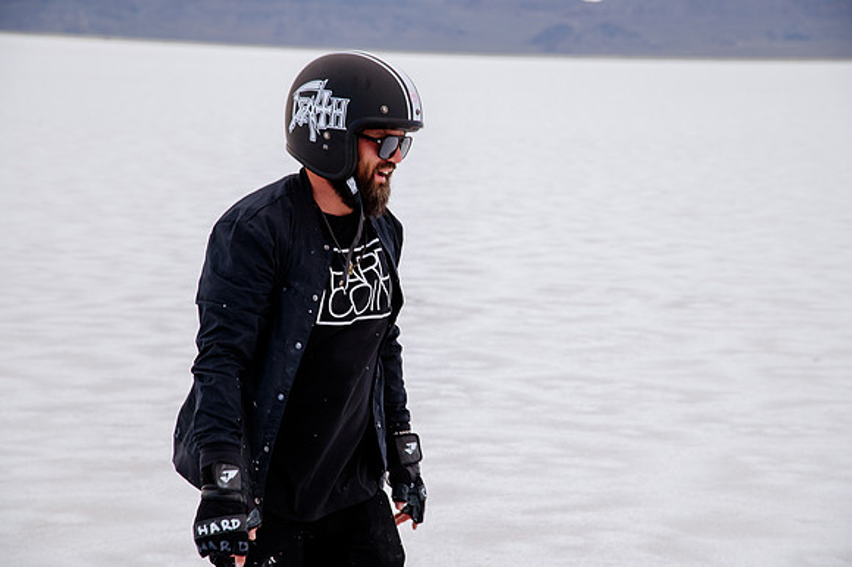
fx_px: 2483
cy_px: 284
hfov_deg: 19.5
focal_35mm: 105
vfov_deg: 13.0
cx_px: 426
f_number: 8
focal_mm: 105
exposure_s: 1/320
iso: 100
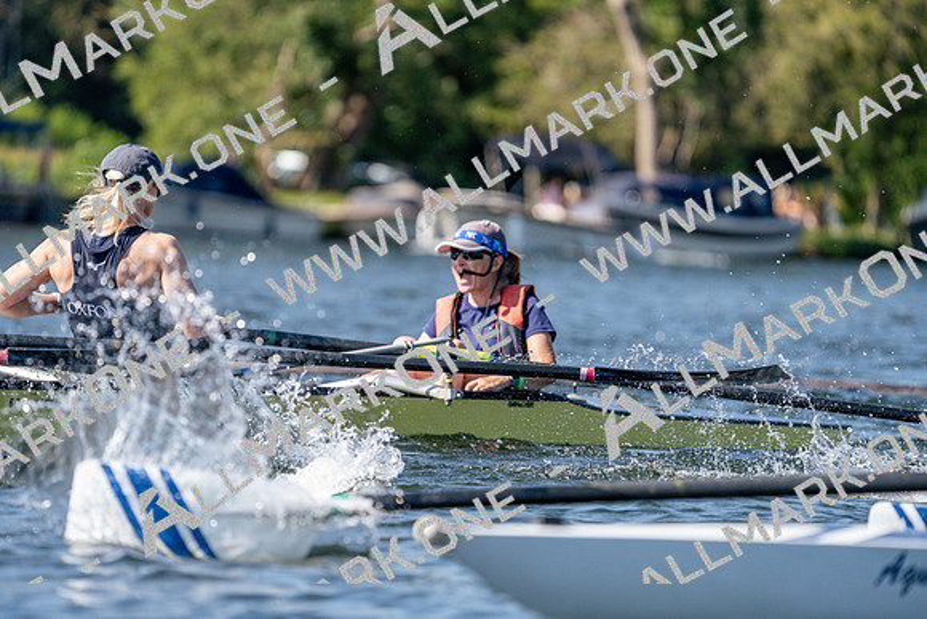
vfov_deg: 3.6
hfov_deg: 5.4
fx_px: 9838
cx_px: 464
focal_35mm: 382
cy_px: 310
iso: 320
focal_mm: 382
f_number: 6.3
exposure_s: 1/1600
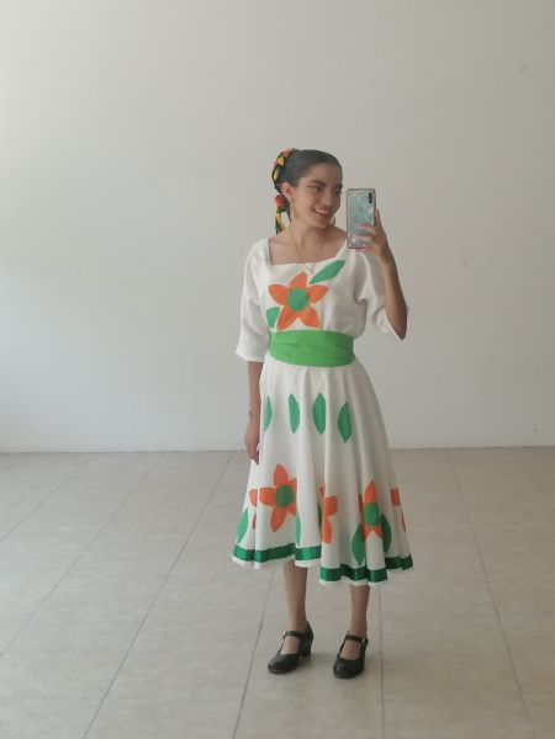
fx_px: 1368
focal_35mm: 64
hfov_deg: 22.9
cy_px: 370
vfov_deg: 30.3
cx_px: 278
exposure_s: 1/60
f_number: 1.8
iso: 80
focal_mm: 5.3
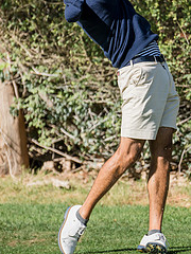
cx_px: 94
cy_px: 51
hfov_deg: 6.1
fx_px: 1780
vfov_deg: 8.2
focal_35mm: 242
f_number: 2.8
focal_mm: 134
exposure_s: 1/6400
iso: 320
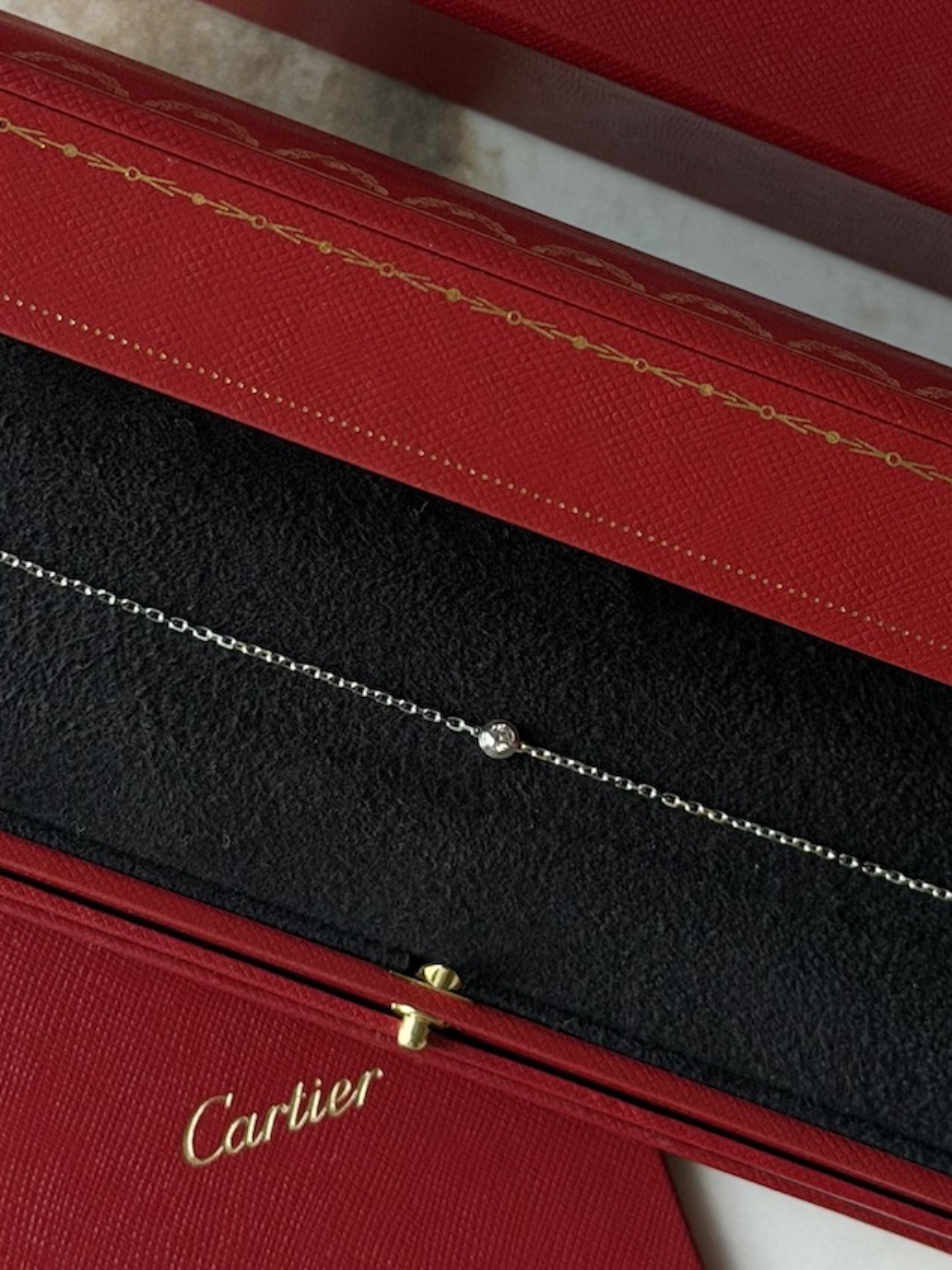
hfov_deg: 16.2
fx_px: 3337
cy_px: 531
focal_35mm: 91
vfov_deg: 21.5
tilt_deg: -82.3
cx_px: 511
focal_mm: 6.76
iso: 125
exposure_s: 1/93
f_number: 1.78
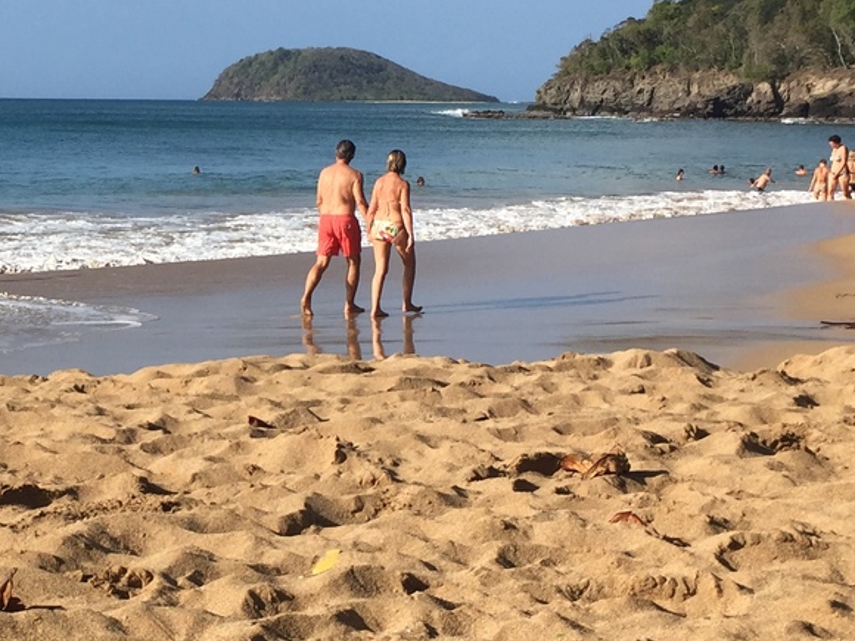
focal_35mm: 80
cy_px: 346
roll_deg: -1.5
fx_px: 1976
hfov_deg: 24.0
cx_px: 142
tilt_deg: -8.6
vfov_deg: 18.4
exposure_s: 1/2083
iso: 32
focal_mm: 4.15
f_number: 2.2
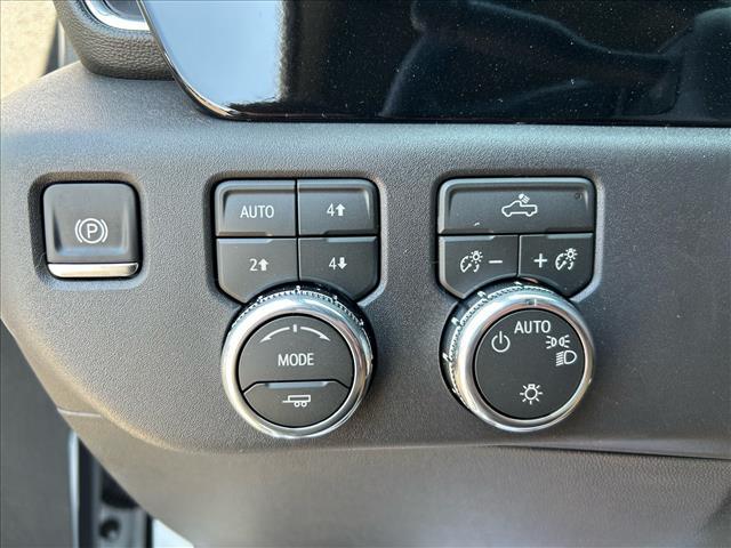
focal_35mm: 26
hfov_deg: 67.3
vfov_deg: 53.1
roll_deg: +0.3
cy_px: 274
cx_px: 366
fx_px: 549
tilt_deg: -15.1
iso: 64
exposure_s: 1/121
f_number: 1.5
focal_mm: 5.7
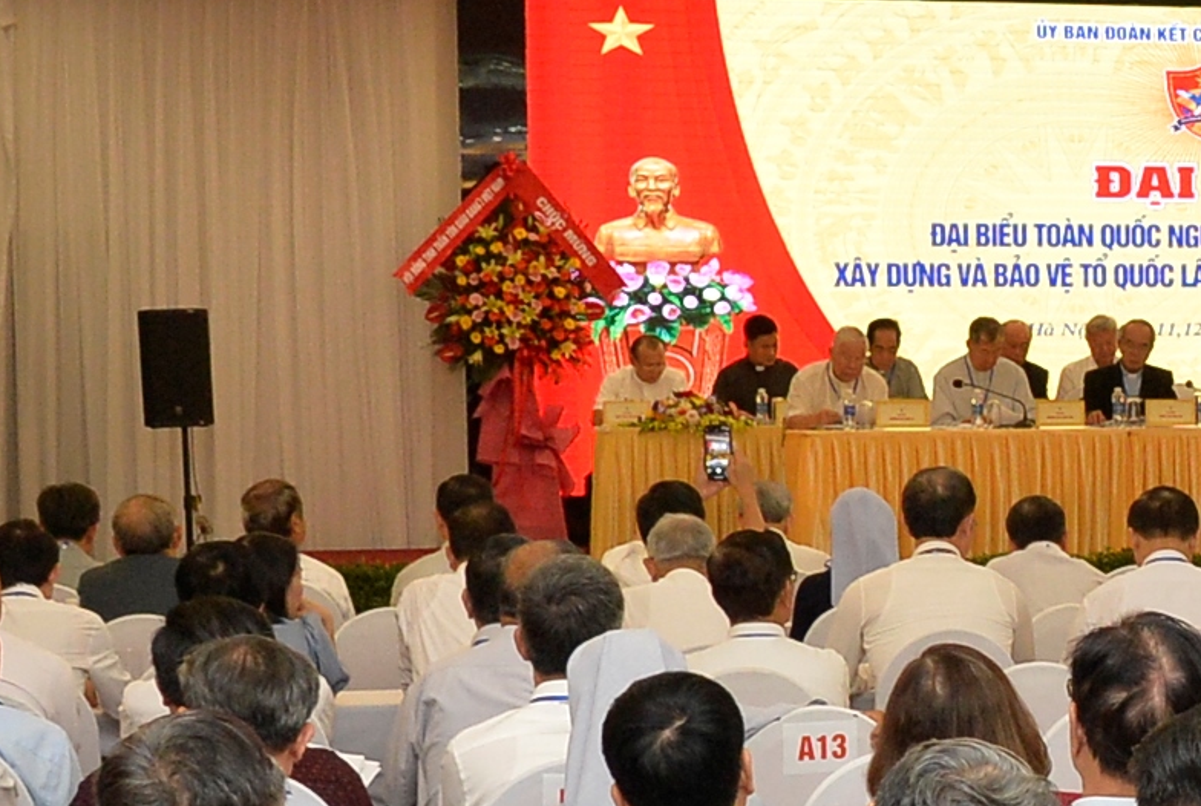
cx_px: 1311
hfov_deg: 30.0
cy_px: 468
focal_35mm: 60
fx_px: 2005
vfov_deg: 22.7
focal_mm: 24
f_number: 7.1
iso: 2500
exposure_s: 1/200
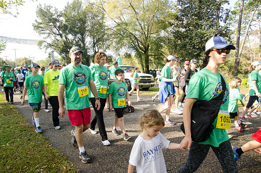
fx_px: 174
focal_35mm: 24
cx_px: 130
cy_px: 86
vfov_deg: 52.9
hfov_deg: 73.9
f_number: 6.3
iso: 640
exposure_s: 1/400
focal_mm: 16
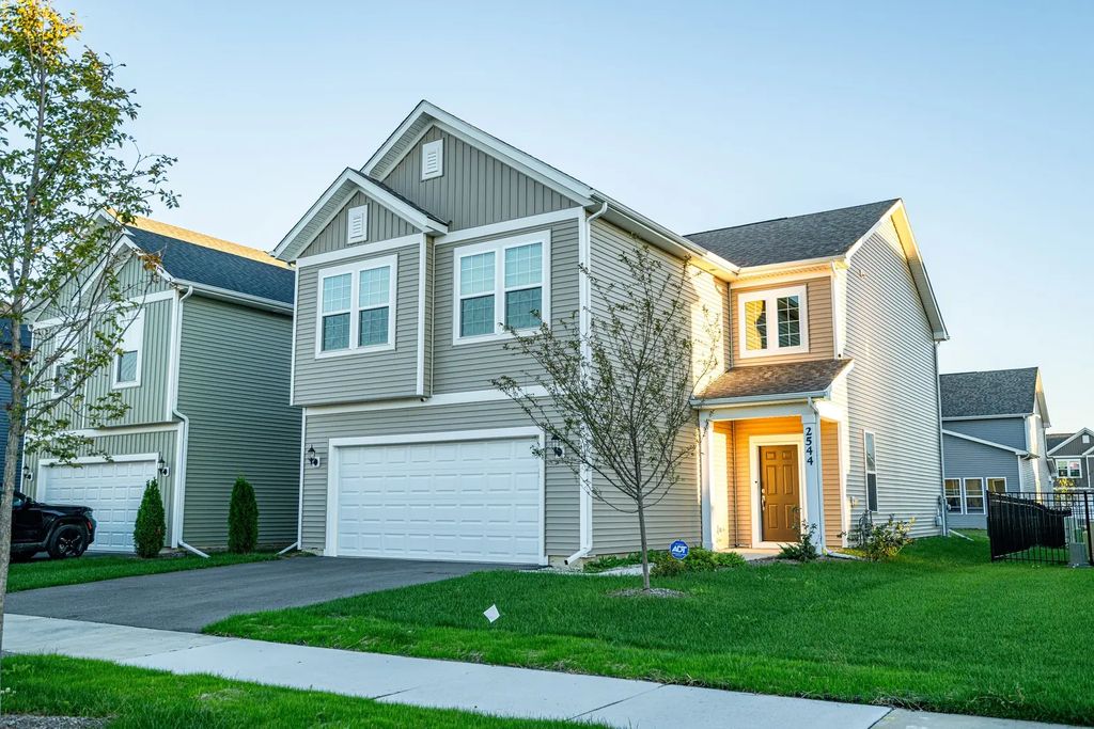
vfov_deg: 43.6
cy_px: 364
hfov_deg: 61.9
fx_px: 912
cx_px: 547
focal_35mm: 30
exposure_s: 1/500
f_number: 4
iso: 125
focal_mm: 30
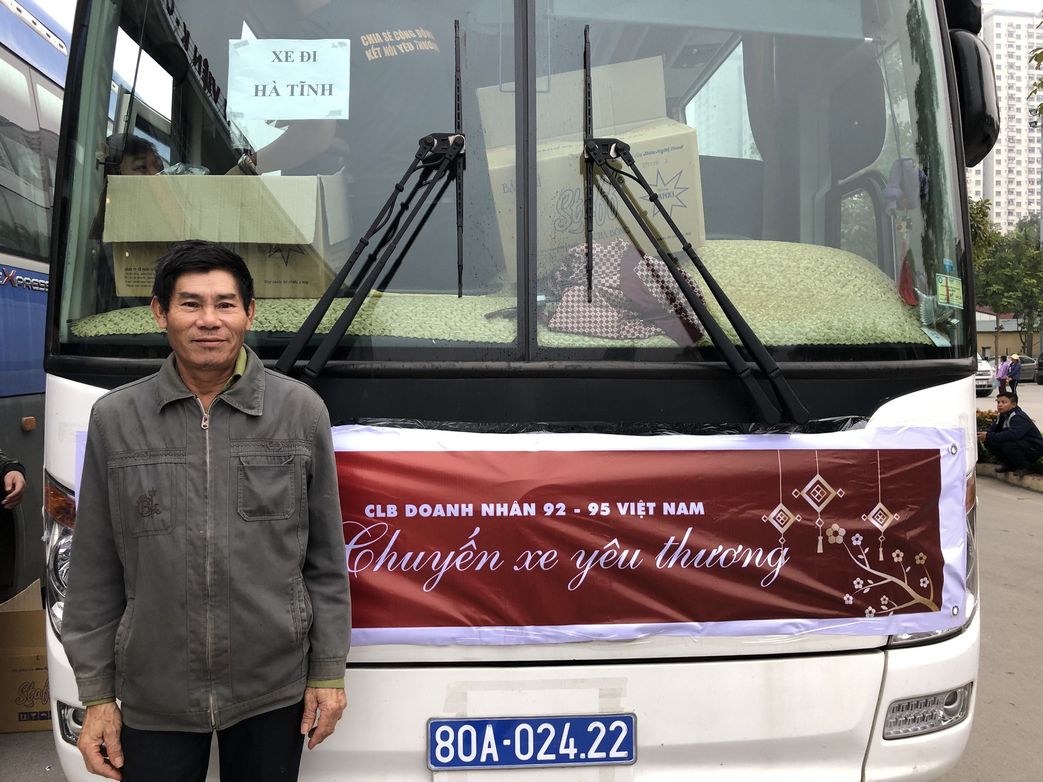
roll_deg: +0.9
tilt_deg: -1.5
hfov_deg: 63.4
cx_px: 522
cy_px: 391
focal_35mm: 28
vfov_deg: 49.7
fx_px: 844
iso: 25
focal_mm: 4
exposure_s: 1/40
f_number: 1.8
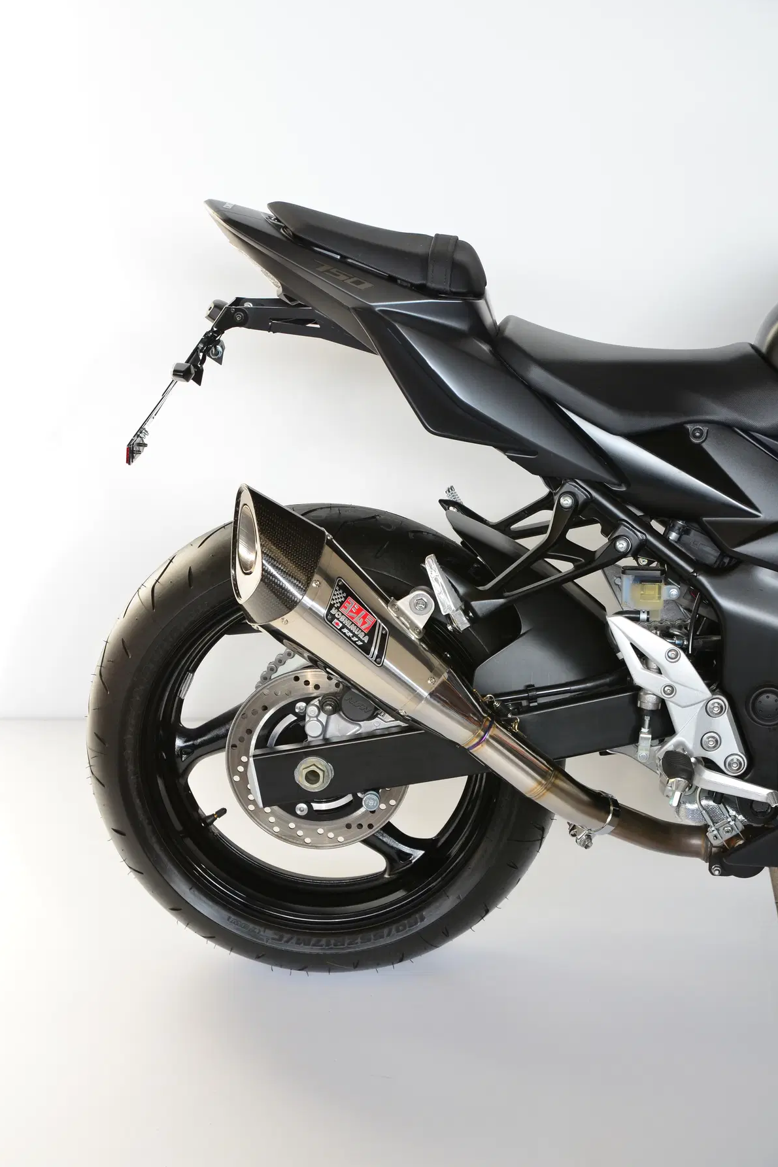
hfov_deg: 17.9
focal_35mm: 76
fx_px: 2463
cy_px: 579
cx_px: 386
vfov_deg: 26.7
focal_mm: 50
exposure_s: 1/100
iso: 400
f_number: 5
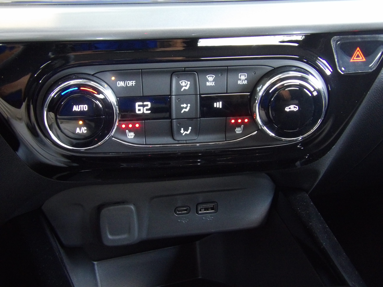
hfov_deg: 27.0
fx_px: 797
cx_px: 192
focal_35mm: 72
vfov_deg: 20.4
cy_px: 144
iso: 800
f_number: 4.1
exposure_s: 1/10
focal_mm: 13
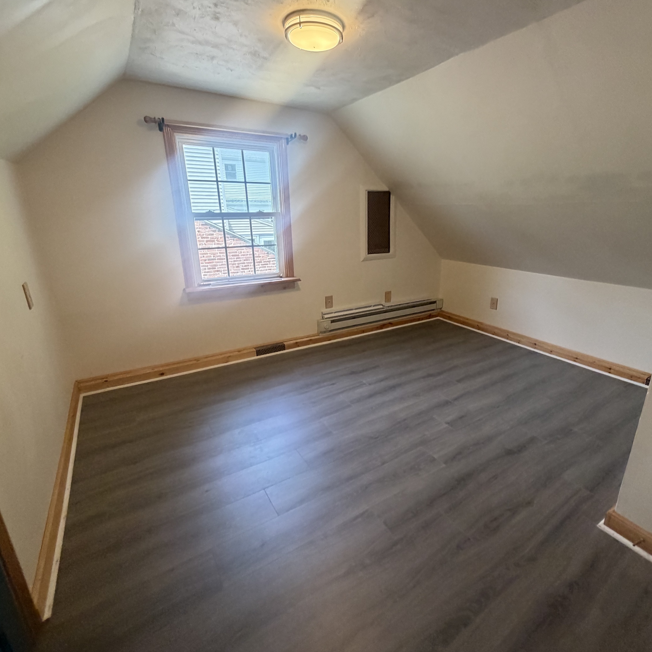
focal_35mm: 17
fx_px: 362
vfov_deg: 84.0
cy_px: 323
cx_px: 360
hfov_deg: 83.7
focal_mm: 2.22
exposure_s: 1/120
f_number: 2.2
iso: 320
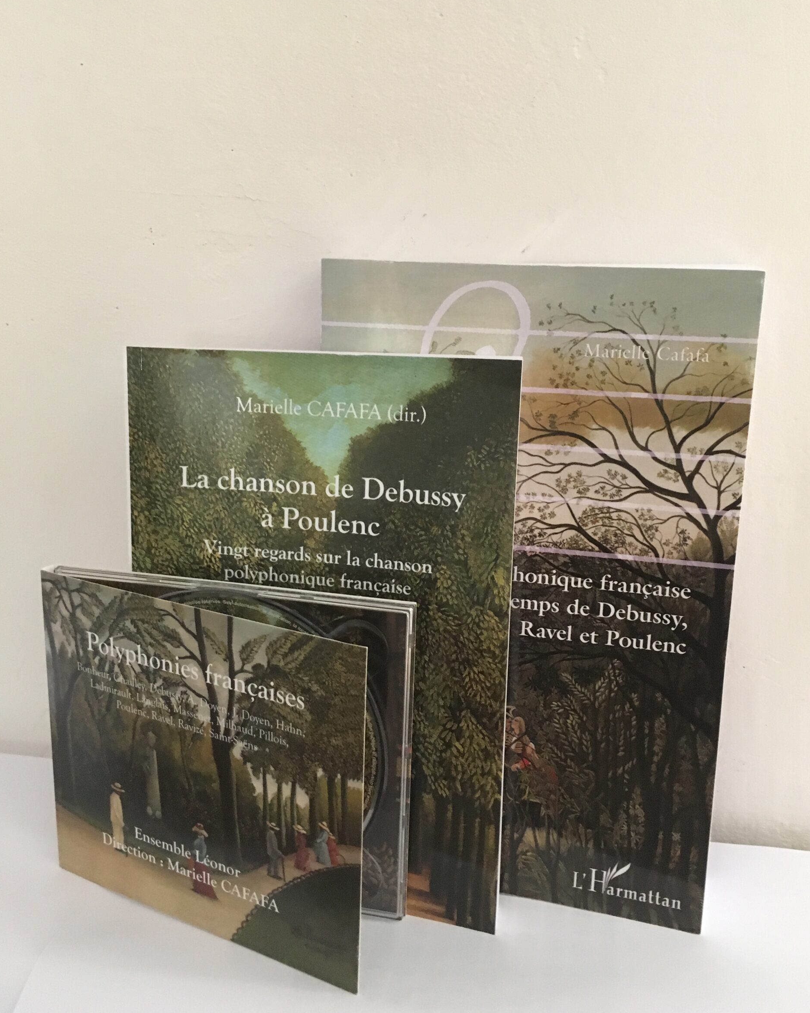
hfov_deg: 47.1
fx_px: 929
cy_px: 487
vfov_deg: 57.2
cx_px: 415
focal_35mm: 31
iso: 400
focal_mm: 4.15
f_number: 2.2
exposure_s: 1/17
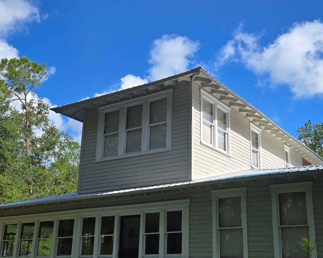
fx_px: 402
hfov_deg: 43.4
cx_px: 204
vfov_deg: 35.6
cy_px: 151
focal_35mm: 42
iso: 25
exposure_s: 1/1445
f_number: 1.8
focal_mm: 5.4
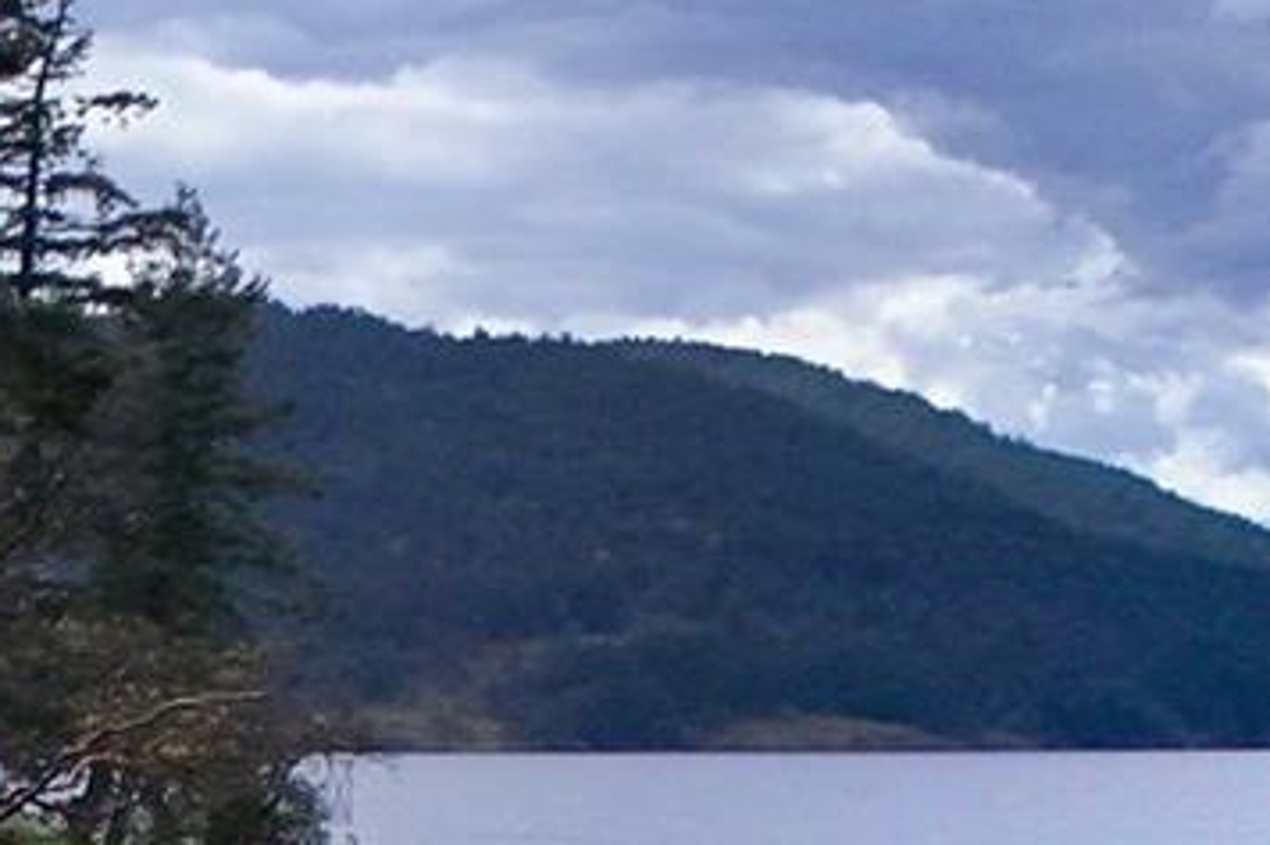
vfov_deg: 10.1
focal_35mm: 135
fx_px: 4760
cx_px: -845
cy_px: 578
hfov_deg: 13.9
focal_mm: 20
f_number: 1.8
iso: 100
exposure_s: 1/3200
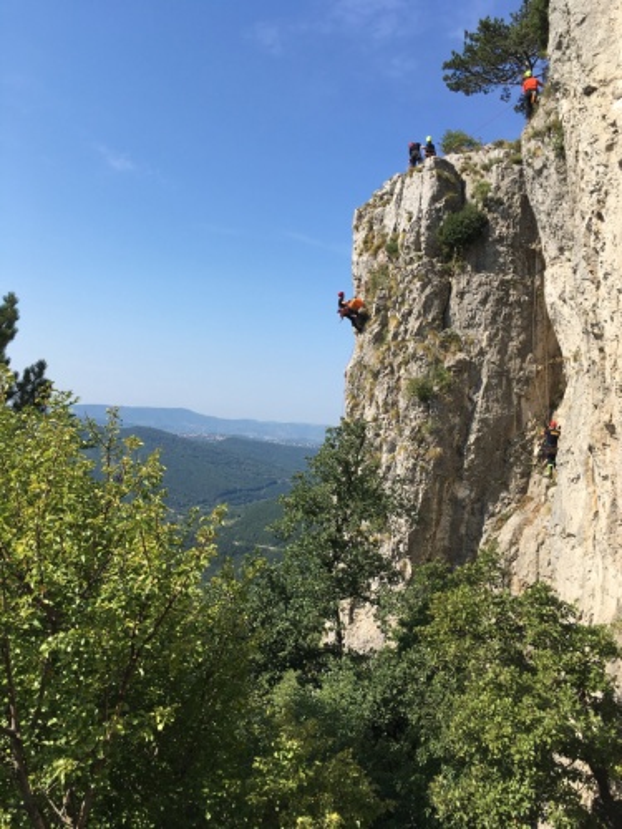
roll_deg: -4.1
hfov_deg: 48.2
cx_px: 311
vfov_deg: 61.7
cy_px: 414
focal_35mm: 29
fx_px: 695
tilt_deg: +1.0
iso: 25
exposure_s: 1/1304
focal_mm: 4.15
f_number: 2.2
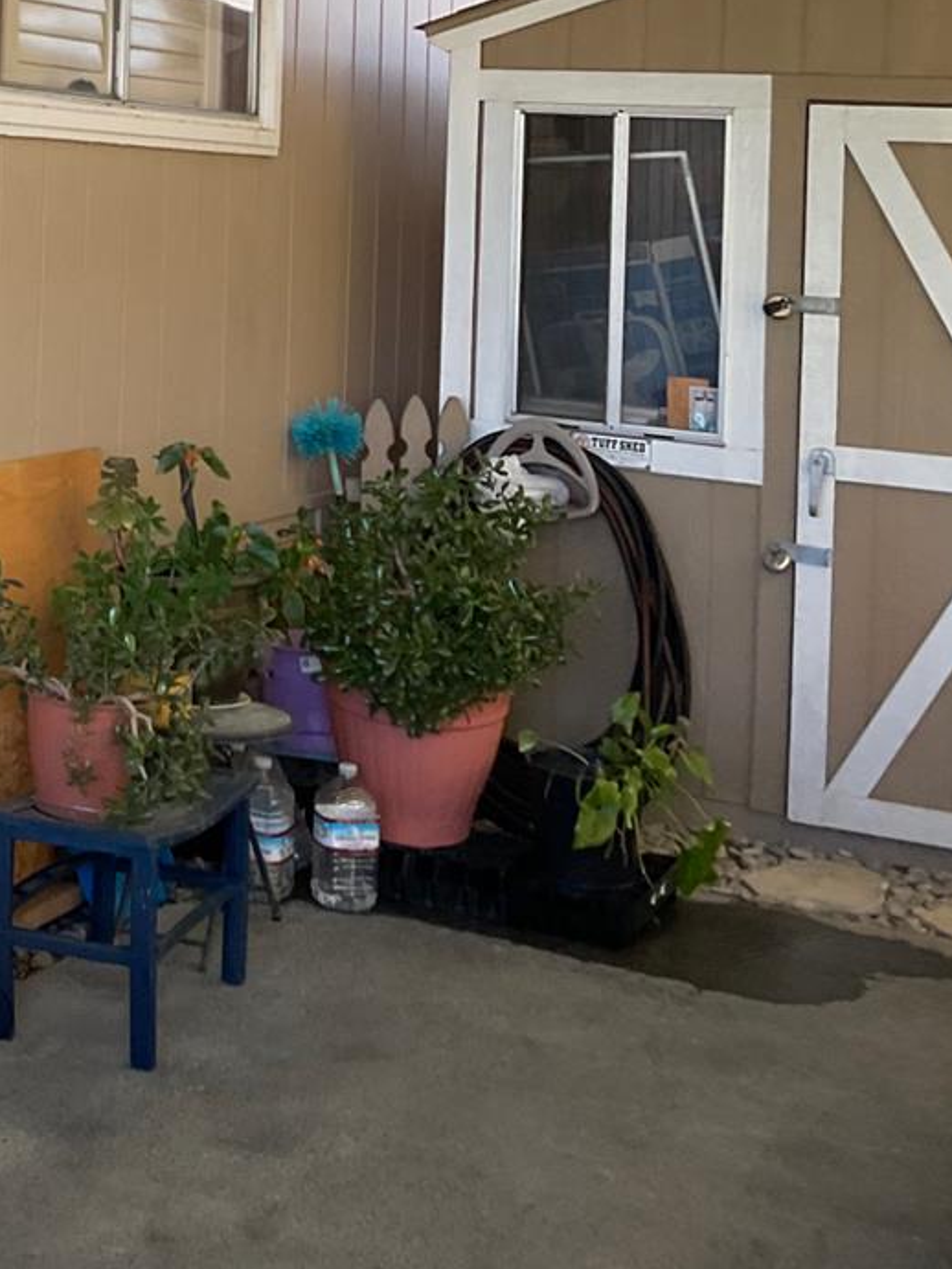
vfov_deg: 29.3
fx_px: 2309
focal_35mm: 63
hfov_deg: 22.3
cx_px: -27
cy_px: 103
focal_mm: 3
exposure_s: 1/122
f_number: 1.8
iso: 50
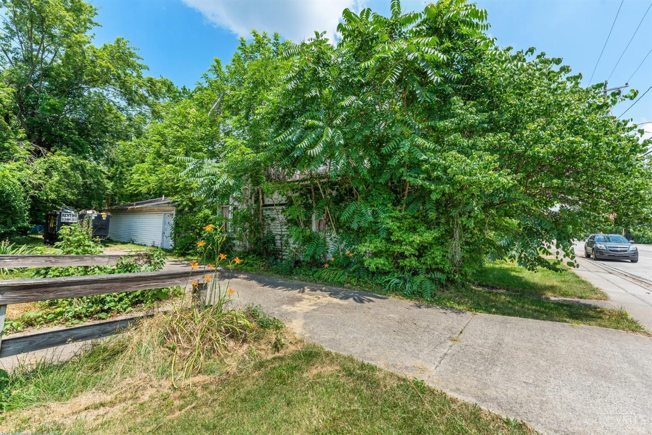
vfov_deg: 77.3
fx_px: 272
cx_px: 326
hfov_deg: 100.4
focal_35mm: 15
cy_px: 218
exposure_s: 1/160
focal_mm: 15
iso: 100
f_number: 5.6
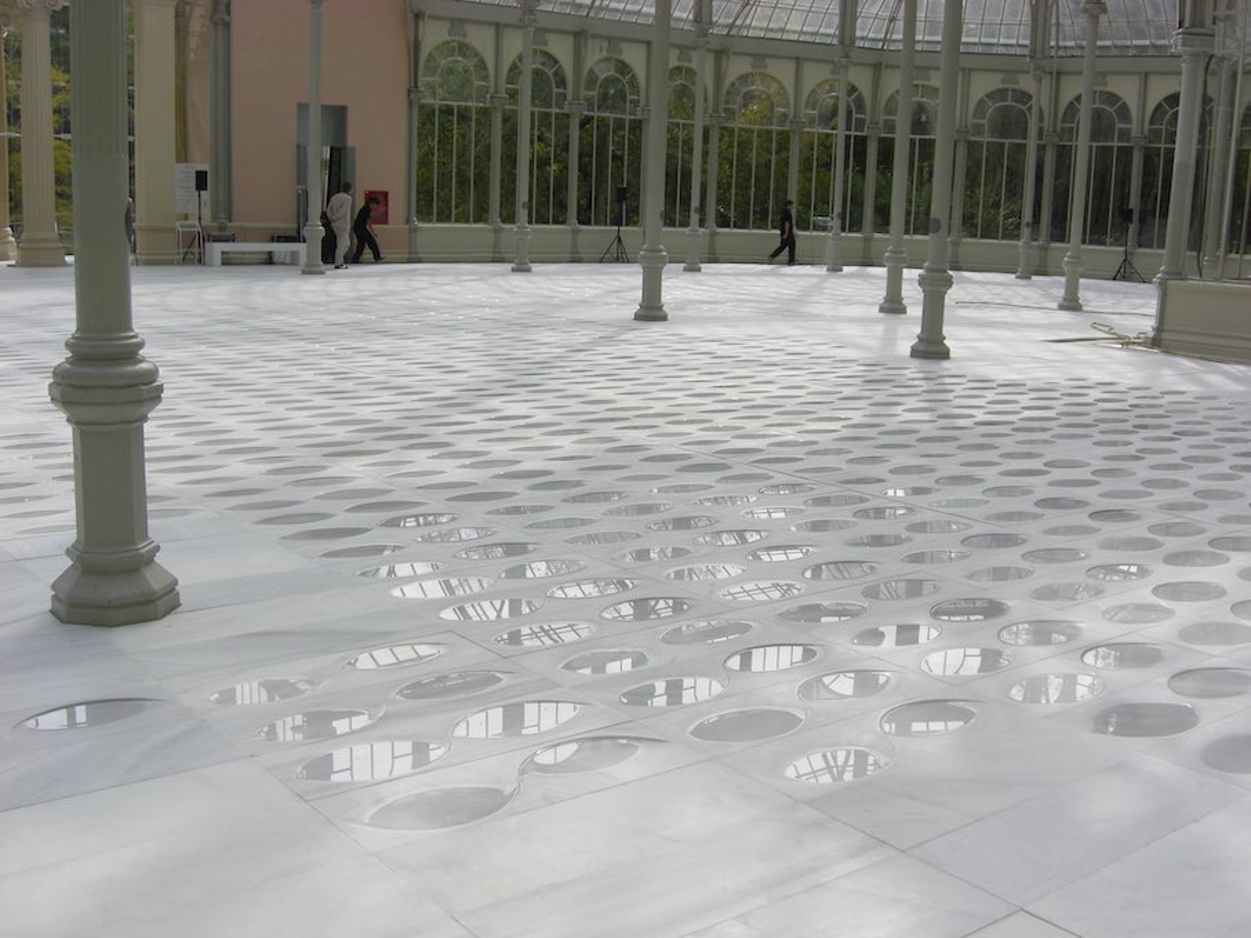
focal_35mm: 38
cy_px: 469
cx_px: 626
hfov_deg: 49.0
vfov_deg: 37.7
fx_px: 1373
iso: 80
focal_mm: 7.9
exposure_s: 1/400
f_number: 4
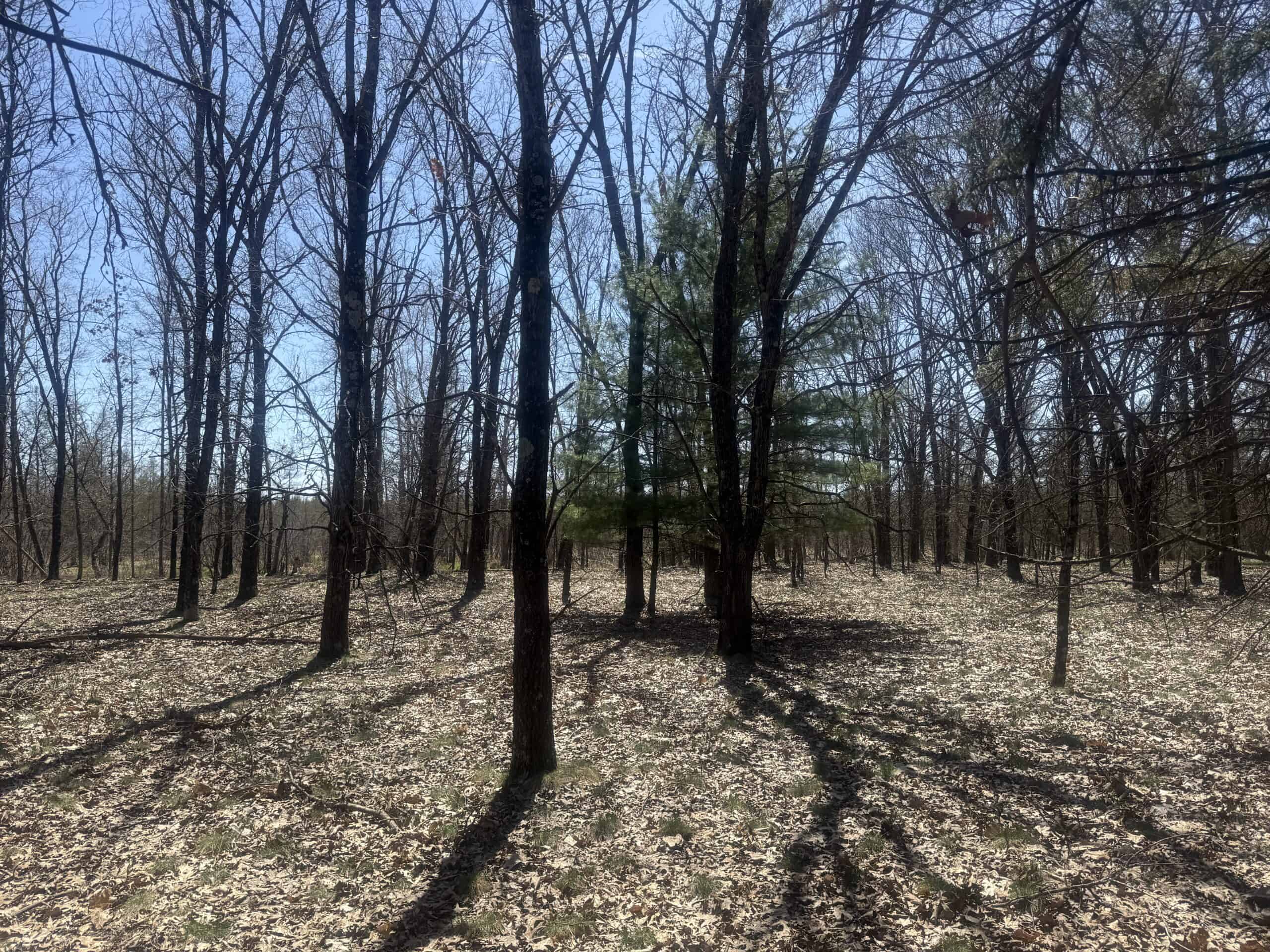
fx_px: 881
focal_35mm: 24
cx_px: 635
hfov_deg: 71.6
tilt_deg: +4.7
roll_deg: -1.0
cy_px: 476
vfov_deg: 56.8
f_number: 1.78
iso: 80
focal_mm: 6.76
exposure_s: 1/2525
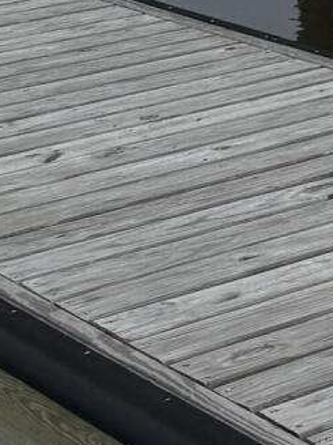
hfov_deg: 8.5
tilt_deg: +0.0
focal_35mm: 147
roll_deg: -0.7
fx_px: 1887
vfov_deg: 11.9
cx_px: 992
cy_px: -474
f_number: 1.78
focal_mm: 6.76
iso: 80
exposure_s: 1/9091
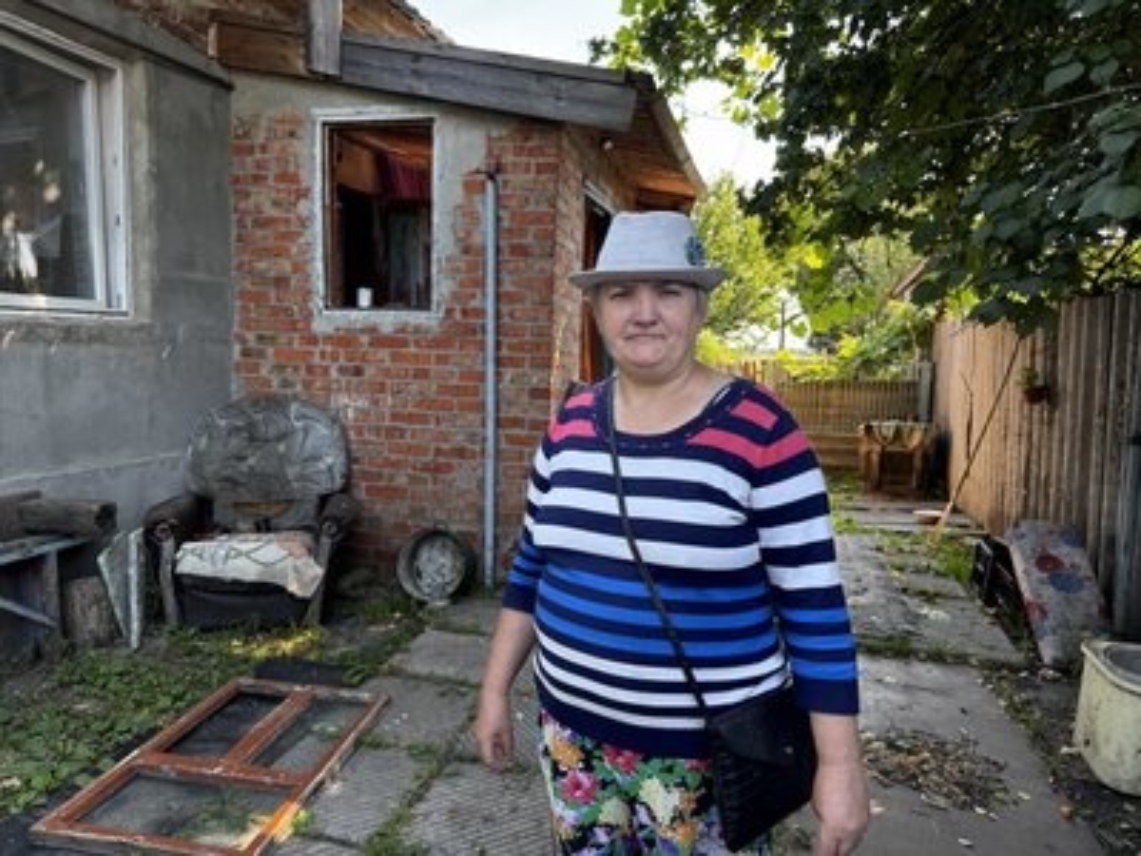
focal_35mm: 24
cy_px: 428
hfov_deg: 71.6
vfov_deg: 56.8
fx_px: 791
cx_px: 570
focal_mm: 6.76
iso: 64
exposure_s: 1/204
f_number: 1.78
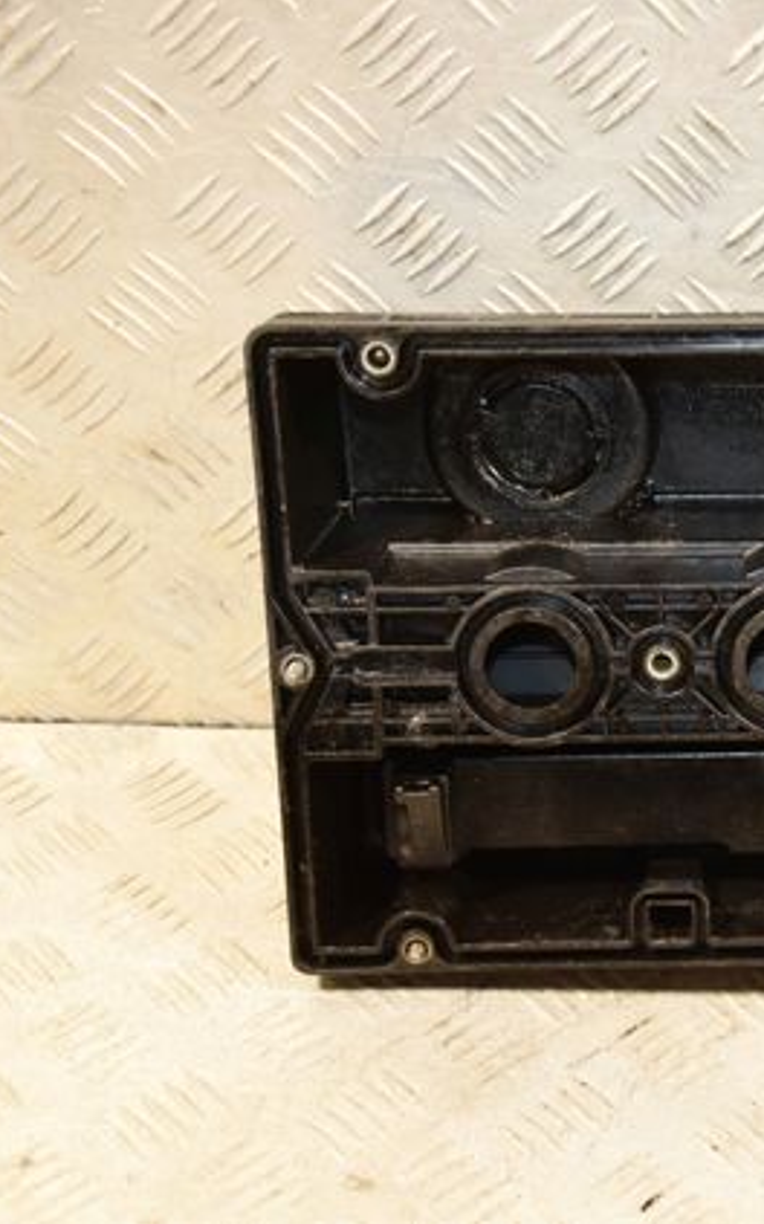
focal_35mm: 74
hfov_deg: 16.9
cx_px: 891
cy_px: 611
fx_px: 2468
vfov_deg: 27.9
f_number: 5
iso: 800
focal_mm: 32
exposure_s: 1/100
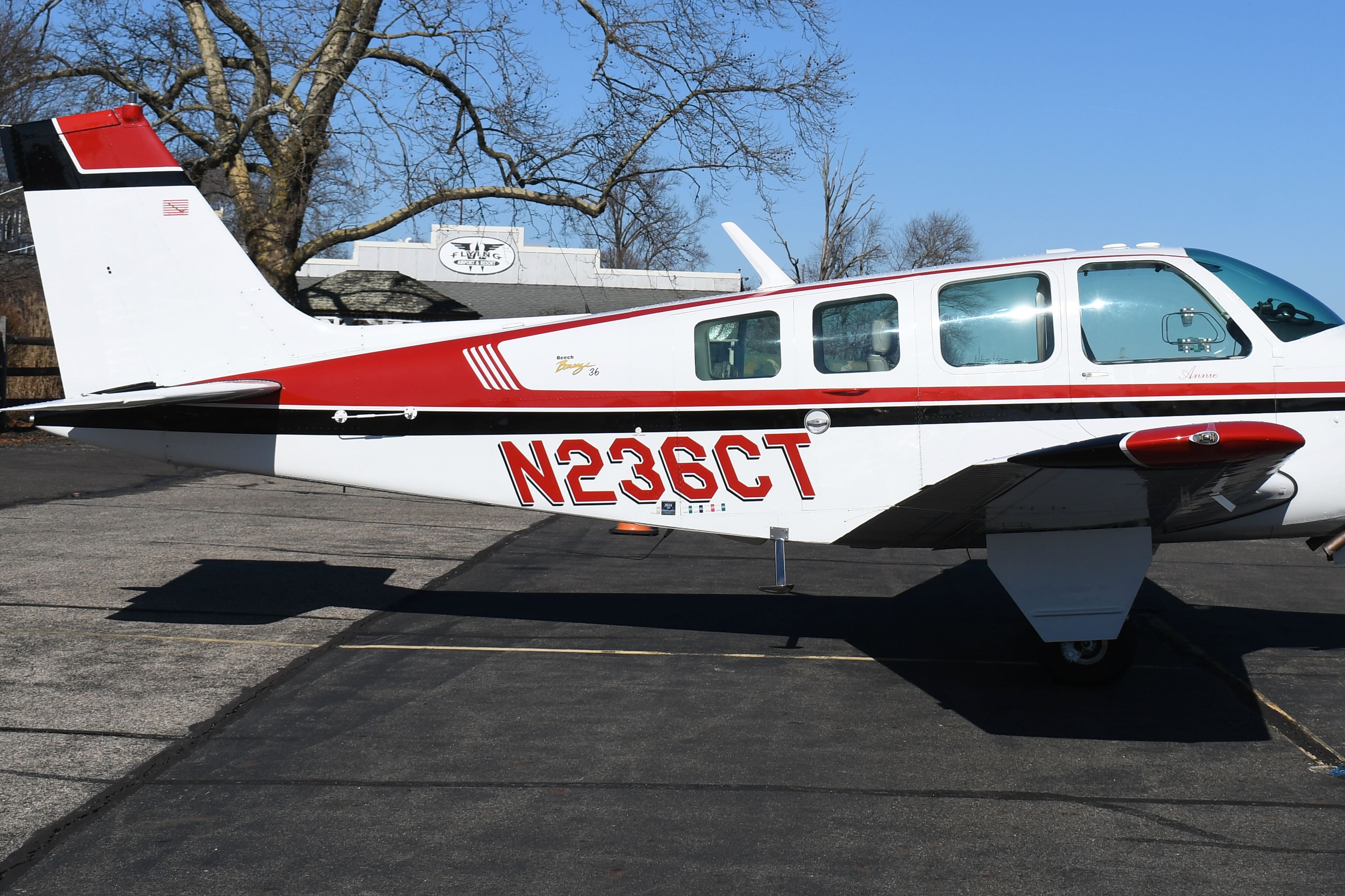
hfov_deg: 25.9
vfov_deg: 17.5
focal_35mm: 78
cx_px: 846
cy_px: 345
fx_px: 2914
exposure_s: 1/1000
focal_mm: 34
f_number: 9
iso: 160
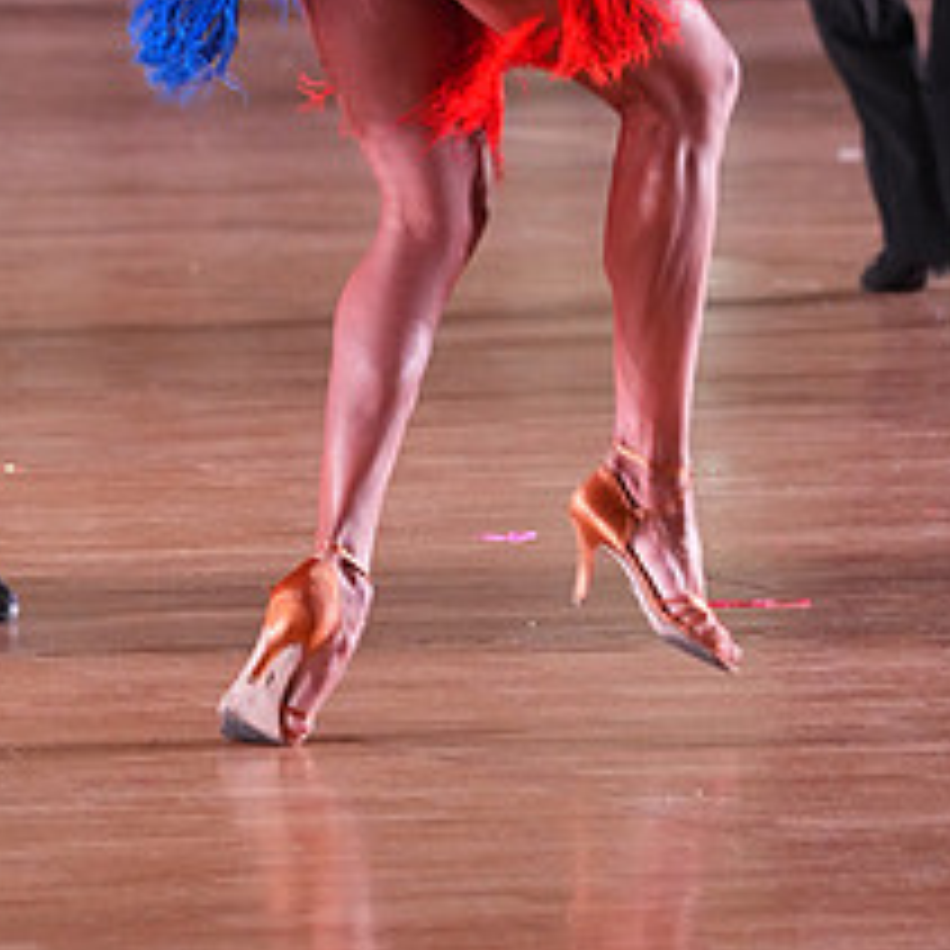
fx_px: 12482
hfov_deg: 4.4
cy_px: -185
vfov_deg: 4.3
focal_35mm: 402
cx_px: 115
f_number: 4.5
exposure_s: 1/200
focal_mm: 172
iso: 4000
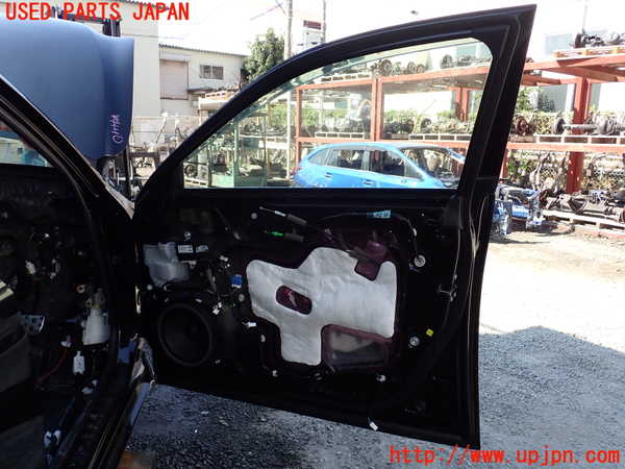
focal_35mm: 30
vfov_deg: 46.8
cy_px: 234
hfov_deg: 60.0
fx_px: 542
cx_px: 312
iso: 100
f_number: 3.2
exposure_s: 1/250
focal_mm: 5.4
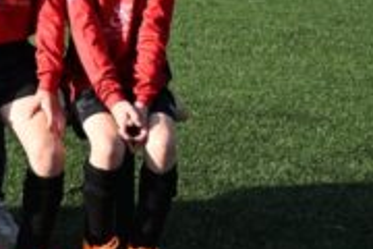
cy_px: -99
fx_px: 1471
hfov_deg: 13.5
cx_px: -199
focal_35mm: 142
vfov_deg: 9.4
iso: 200
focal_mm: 21.5
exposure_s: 1/800
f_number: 5
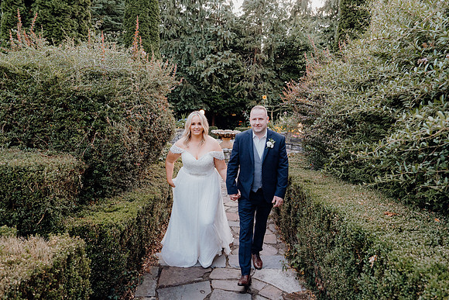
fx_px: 299
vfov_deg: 53.2
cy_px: 150
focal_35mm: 24
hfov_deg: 73.7
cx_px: 224
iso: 4000
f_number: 3.5
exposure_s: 1/160
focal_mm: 24
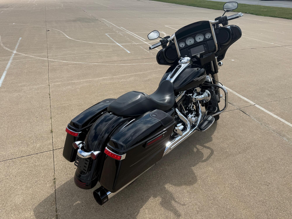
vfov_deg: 56.8
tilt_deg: -30.2
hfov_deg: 71.6
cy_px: 110
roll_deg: -2.5
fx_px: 202
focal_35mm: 24
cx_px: 146
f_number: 1.78
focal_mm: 6.76
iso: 80
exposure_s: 1/5319
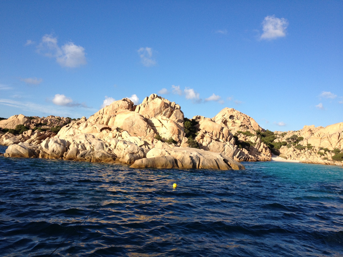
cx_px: 172
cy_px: 128
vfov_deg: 40.7
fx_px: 347
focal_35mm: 35
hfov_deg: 52.6
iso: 64
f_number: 2.4
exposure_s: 1/1416
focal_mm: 4.28
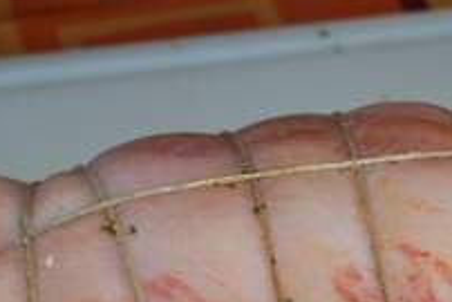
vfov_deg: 7.3
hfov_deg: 11.1
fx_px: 2312
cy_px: 456
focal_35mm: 184
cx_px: 421
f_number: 4.2
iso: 400
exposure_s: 1/60
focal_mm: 31
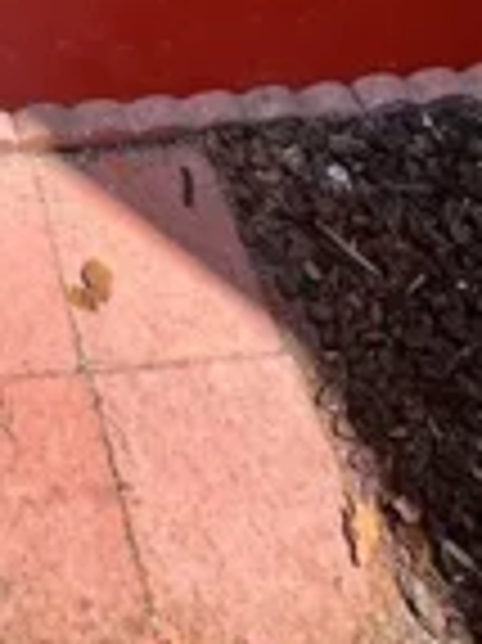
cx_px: -216
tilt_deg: -24.8
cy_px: -518
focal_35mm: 55
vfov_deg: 21.8
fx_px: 1023
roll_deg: +2.6
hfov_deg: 22.4
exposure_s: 1/479
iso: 40
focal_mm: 2.22
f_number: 2.2
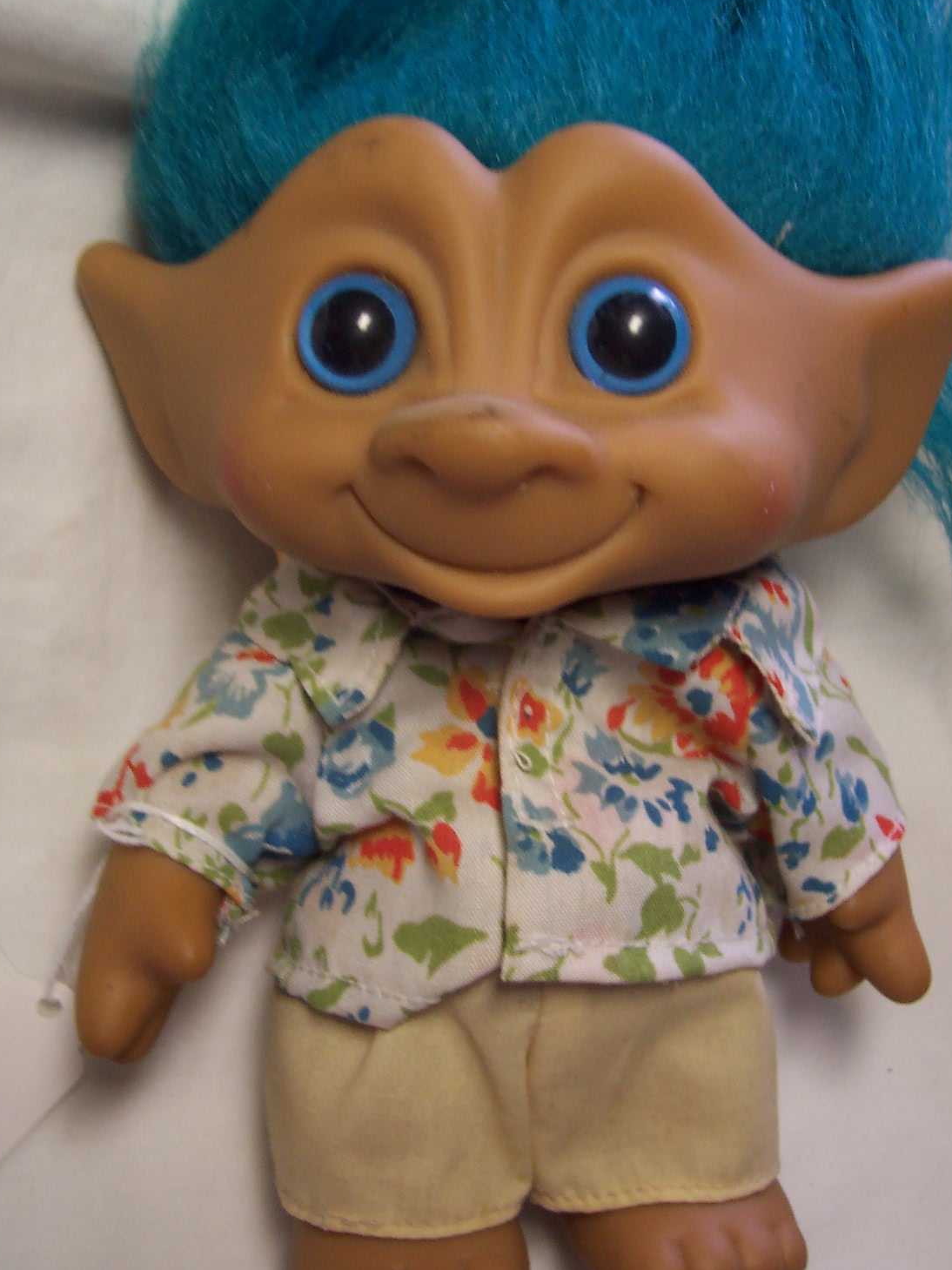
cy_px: 629
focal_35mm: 42
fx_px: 1540
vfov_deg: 44.8
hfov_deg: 34.3
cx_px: 528
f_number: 2.8
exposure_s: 1/45
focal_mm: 5.6
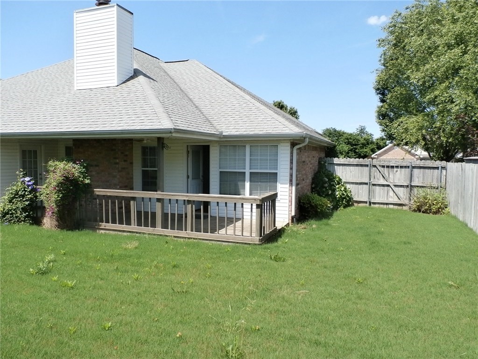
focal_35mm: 25
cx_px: 239
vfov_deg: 54.9
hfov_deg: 69.4
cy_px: 180
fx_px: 345
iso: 100
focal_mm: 4.5
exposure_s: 1/1000
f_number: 3
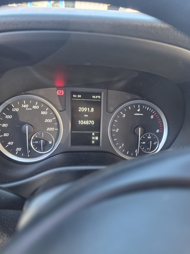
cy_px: 127
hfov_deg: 58.9
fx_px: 168
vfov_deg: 73.9
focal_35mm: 23
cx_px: 95
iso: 250
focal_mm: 6.25
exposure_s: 1/100
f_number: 1.7
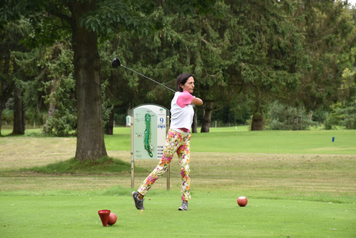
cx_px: 178
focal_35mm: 158
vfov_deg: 8.7
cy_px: 119
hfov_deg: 13.0
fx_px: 1558
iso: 400
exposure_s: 1/250
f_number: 8
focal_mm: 105
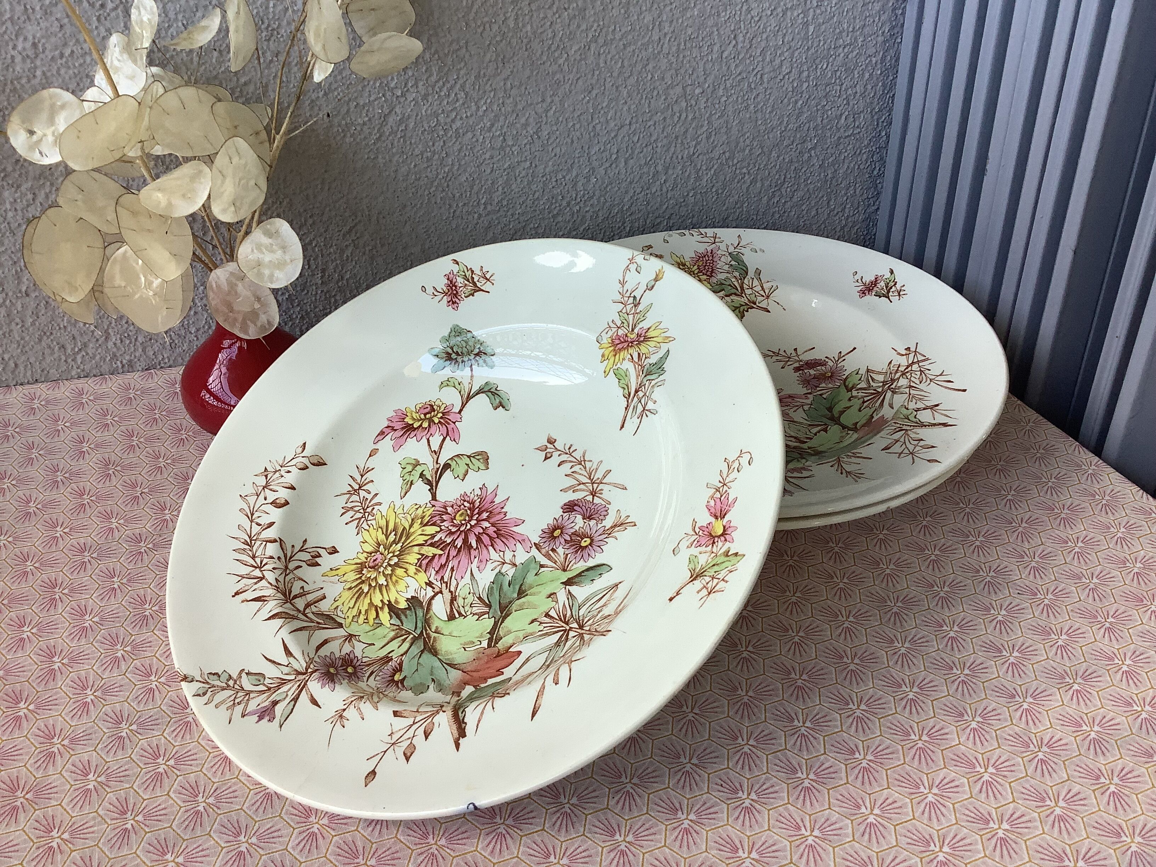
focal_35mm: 31
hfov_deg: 58.4
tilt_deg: -34.0
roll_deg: +1.1
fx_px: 1035
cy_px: 434
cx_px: 578
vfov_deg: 45.4
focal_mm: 3.3
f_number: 2.4
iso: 40
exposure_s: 1/100
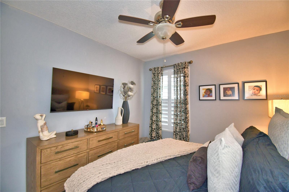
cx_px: 144
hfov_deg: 100.4
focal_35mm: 15
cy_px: 96
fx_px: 120
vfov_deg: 77.3
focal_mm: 10
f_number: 4.5
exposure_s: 1/30
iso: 900
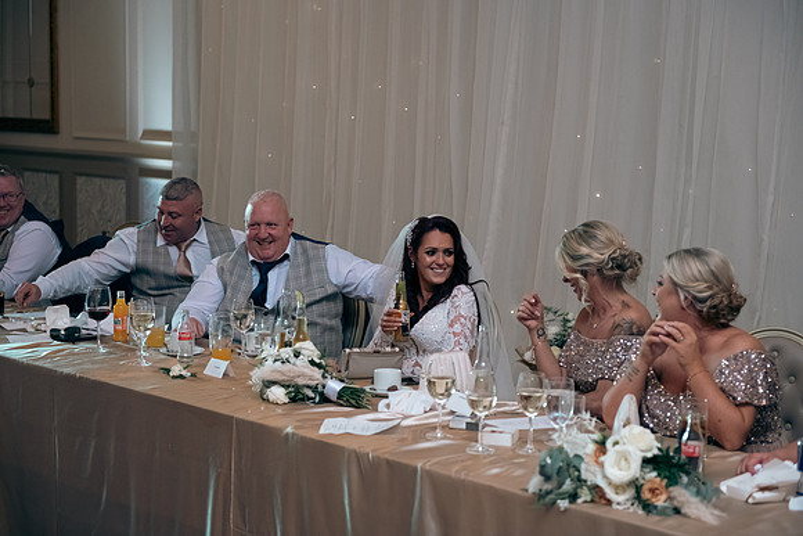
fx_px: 1562
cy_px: 268
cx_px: 402
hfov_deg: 28.8
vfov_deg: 19.5
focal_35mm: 70
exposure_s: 1/160
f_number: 3.5
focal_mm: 70
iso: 1000
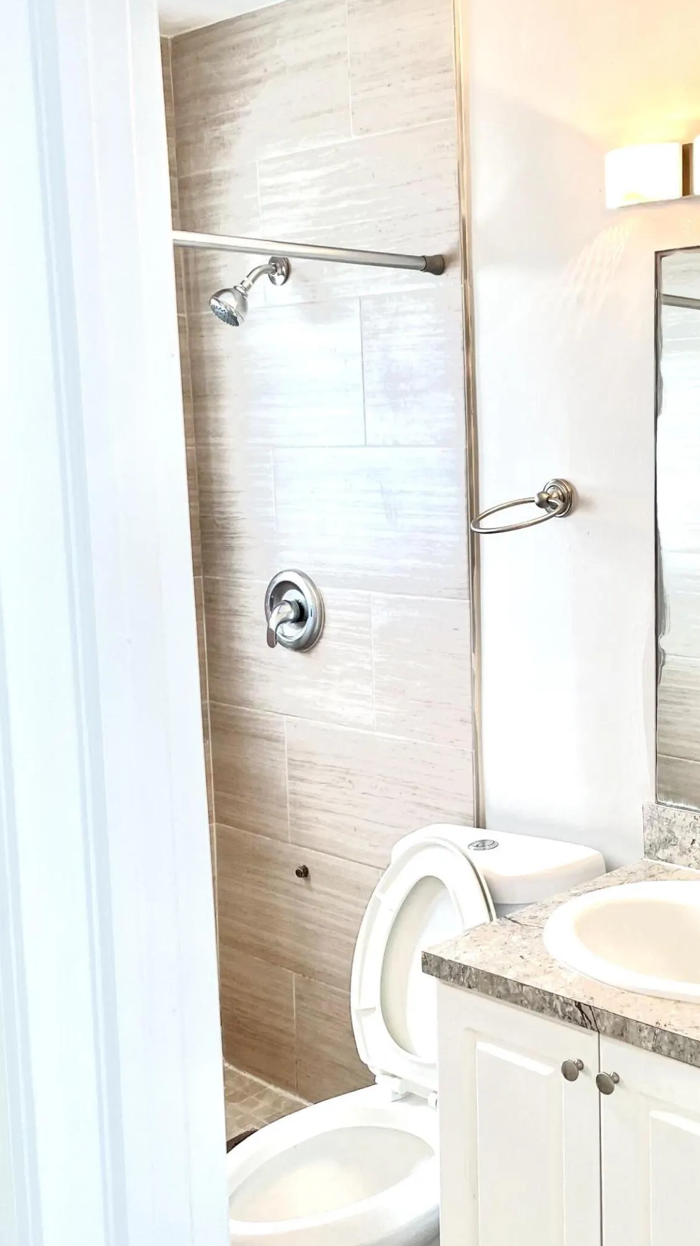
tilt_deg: -7.4
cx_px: 538
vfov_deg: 49.4
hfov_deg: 28.5
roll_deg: +0.7
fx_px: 1353
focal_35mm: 41
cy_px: 607
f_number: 1.6
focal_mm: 4.2
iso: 64
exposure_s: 1/120
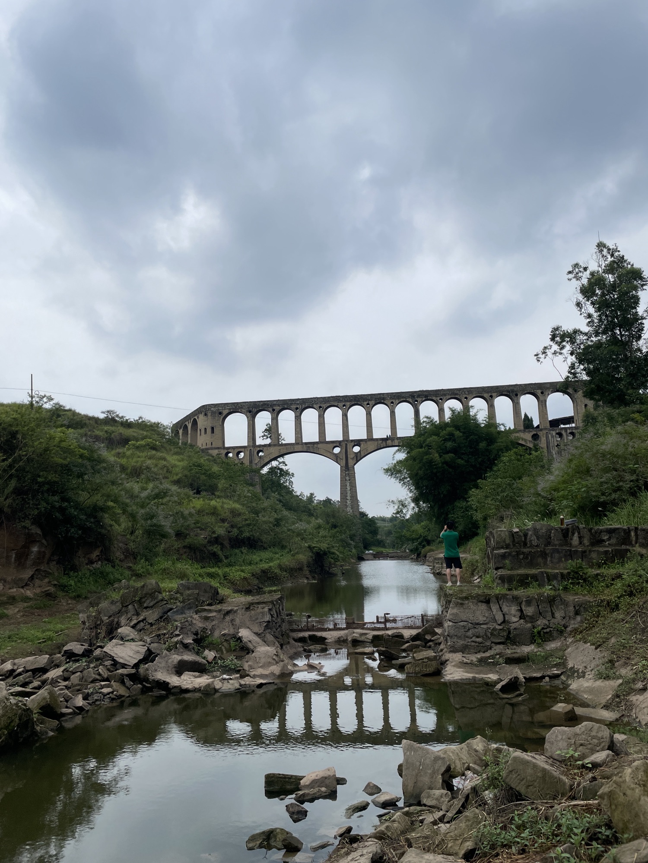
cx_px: 324
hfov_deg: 53.1
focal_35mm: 26
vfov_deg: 67.3
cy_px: 432
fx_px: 649
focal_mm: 4.2
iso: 32
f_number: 1.6
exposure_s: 1/3509
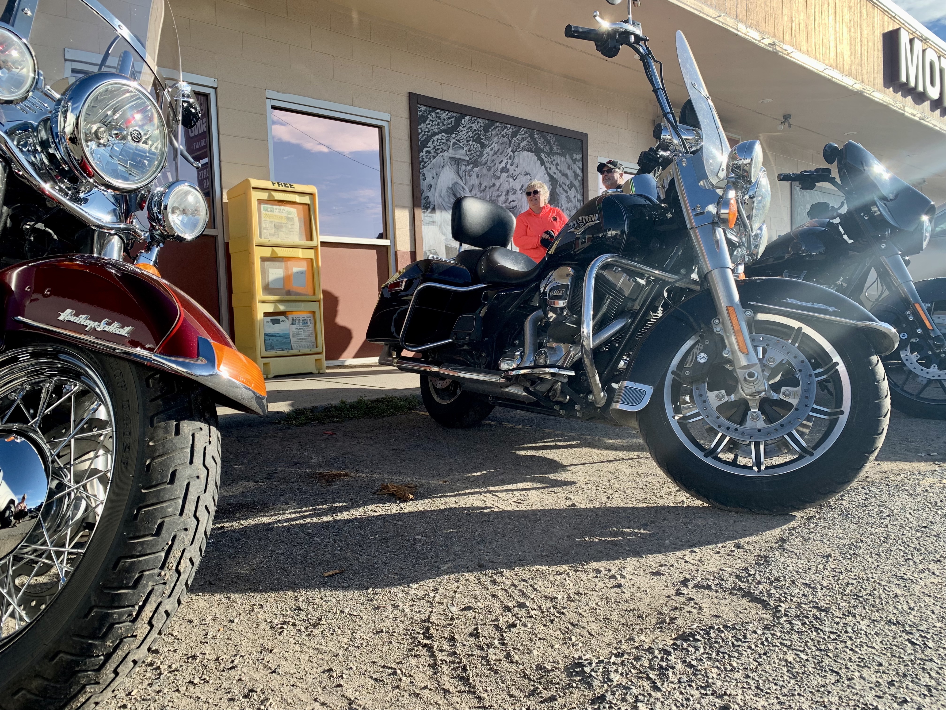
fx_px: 711
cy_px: 355
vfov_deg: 53.1
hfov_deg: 67.3
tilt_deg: -2.6
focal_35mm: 26
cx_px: 473
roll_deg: +1.8
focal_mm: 4.25
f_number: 1.8
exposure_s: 1/894
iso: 25
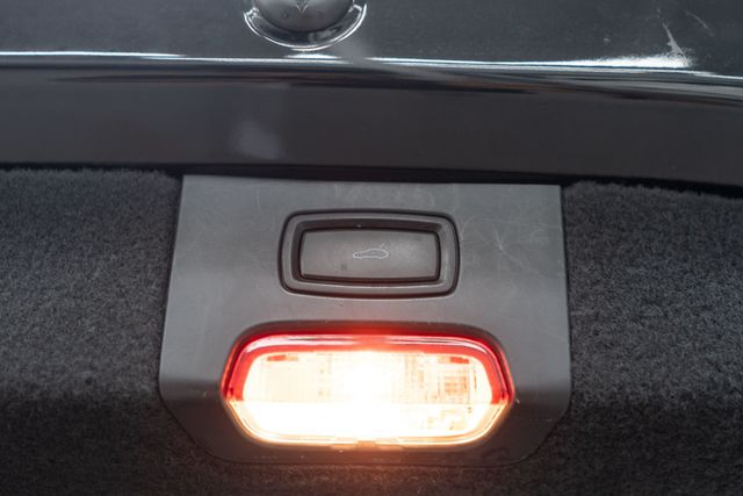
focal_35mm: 42
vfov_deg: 31.9
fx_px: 867
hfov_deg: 46.4
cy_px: 248
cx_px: 372
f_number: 3.2
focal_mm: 28
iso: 500
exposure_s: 1/50
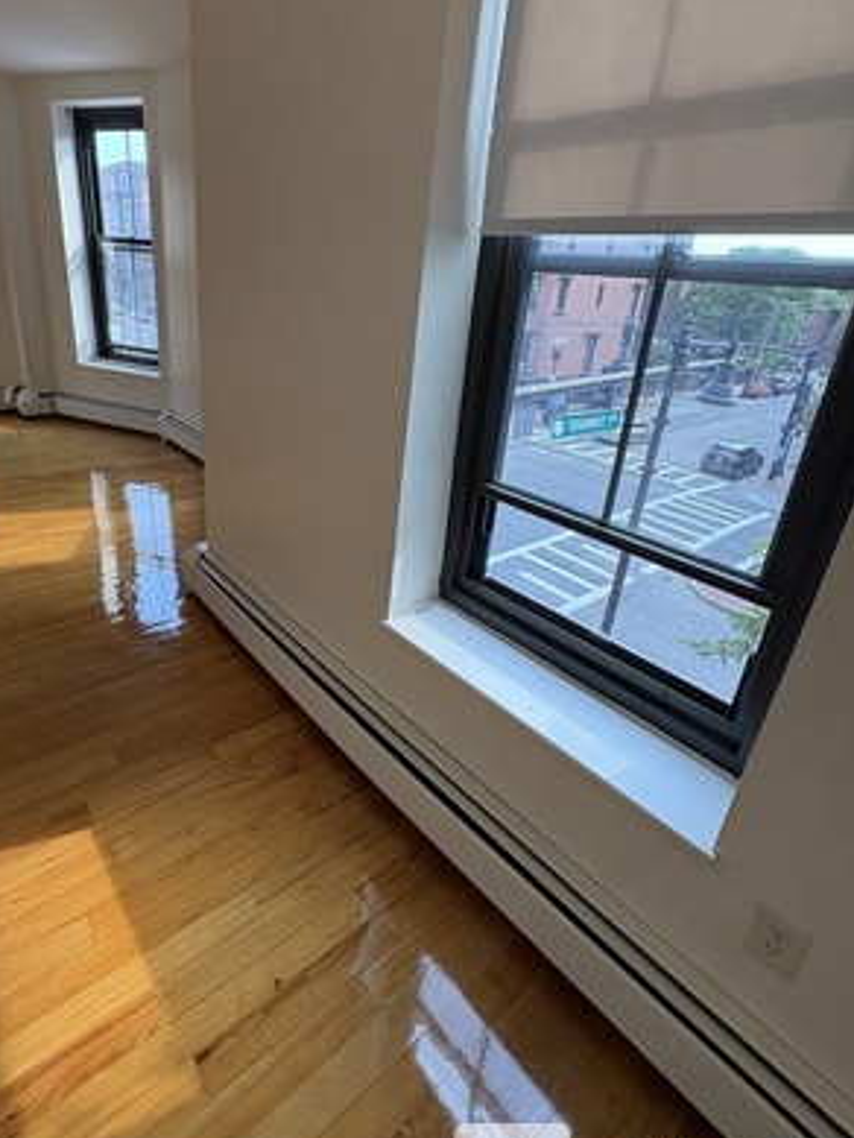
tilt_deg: -19.7
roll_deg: -4.2
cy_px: 509
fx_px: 592
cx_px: 379
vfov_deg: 87.4
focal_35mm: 18
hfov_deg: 71.4
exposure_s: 1/120
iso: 100
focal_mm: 2.22
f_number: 2.2
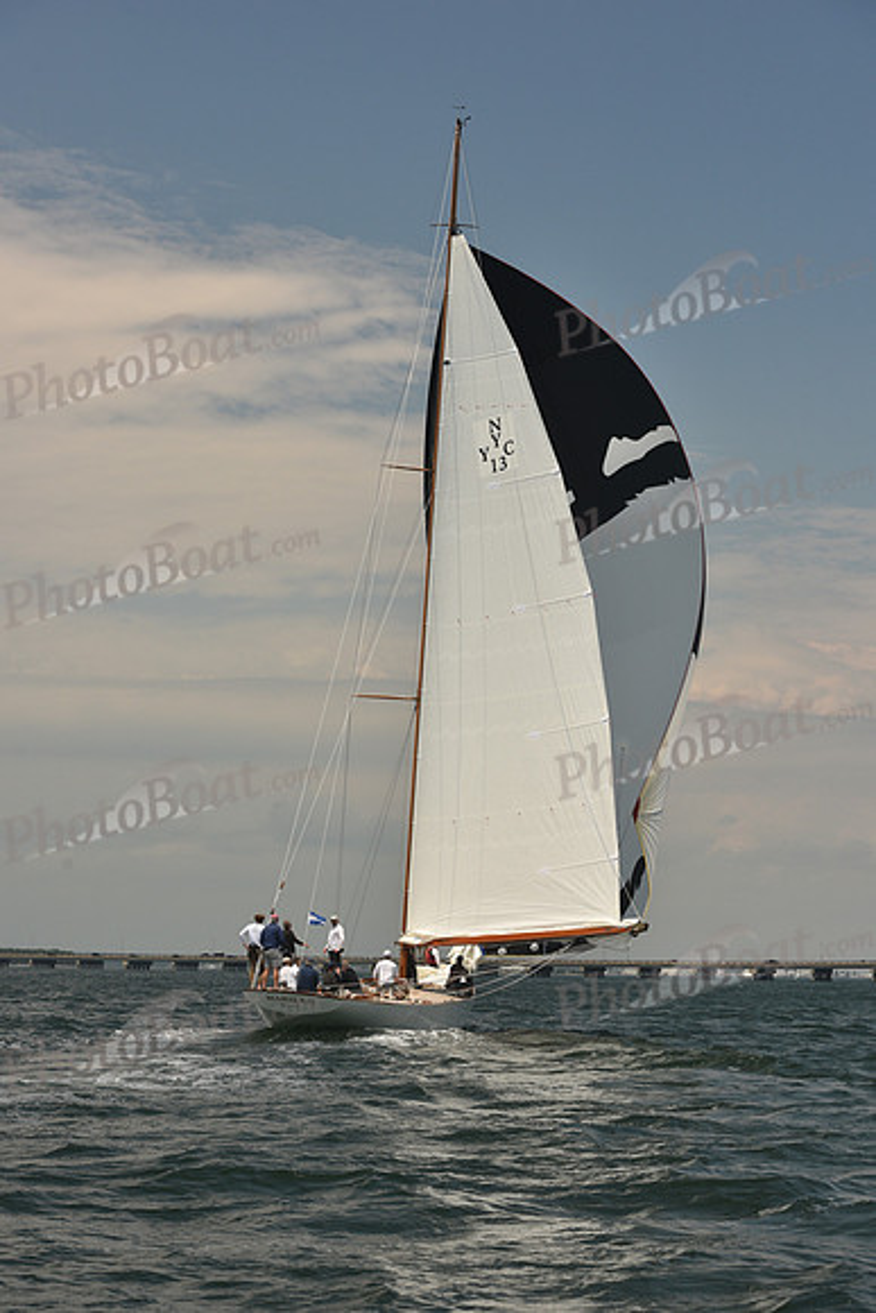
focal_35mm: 70
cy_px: 656
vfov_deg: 28.8
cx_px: 438
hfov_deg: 19.5
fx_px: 2553
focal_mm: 70
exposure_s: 1/640
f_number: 8
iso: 250
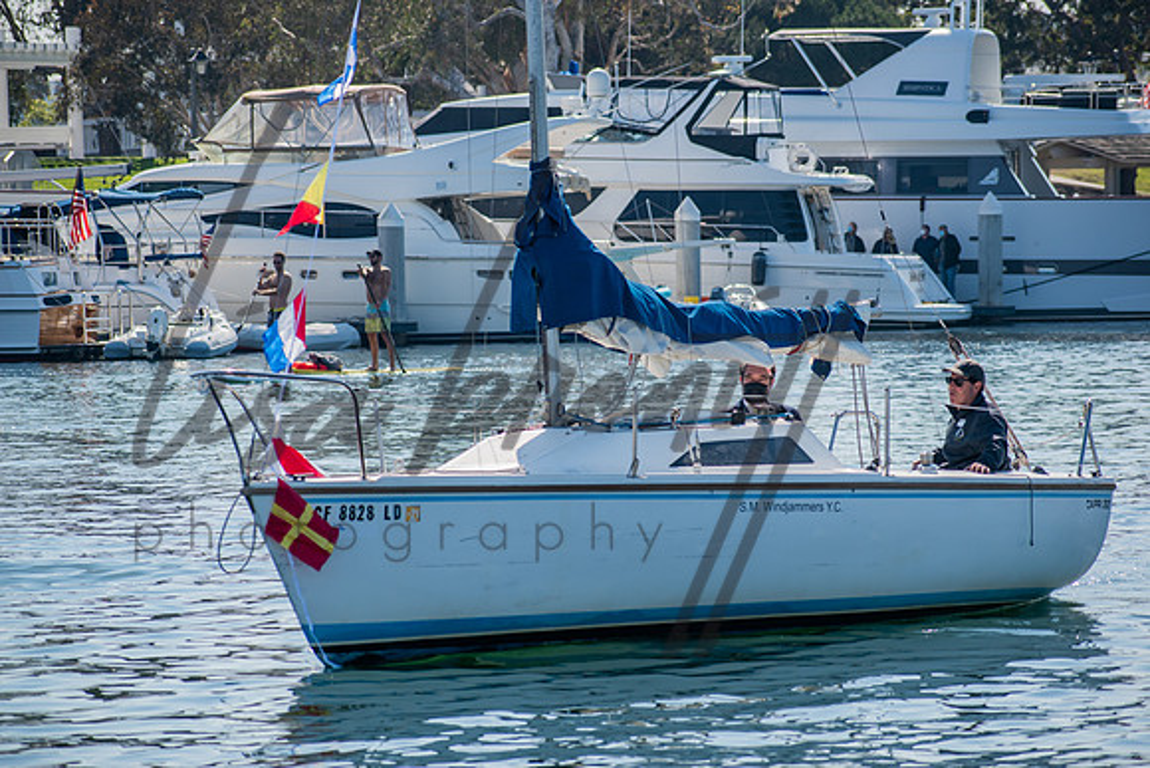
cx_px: 575
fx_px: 6230
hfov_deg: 10.5
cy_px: 384
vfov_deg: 7.0
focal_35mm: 195
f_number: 5.6
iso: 100
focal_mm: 130
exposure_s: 1/500
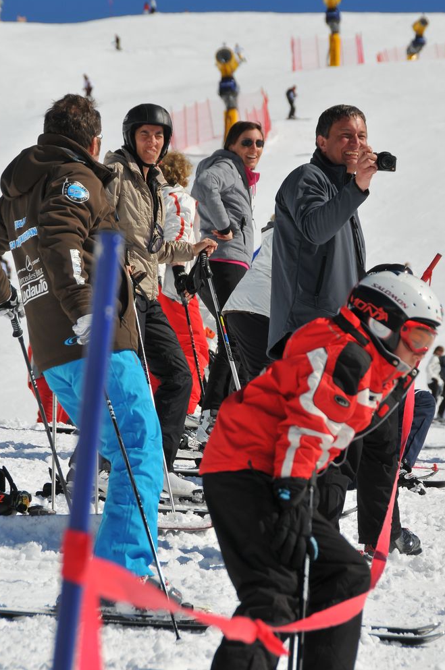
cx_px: 238
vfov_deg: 7.6
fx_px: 5059
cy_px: 309
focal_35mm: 272
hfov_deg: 5.0
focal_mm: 150
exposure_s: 1/1000
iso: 200
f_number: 9
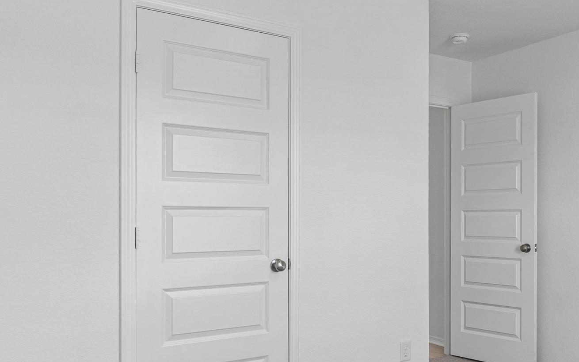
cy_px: 215
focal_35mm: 35
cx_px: 400
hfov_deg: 53.9
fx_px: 552
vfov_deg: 36.2
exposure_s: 1/6
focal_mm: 12
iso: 250
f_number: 9
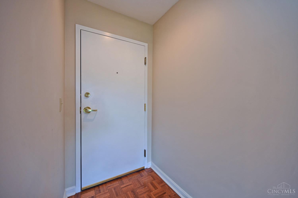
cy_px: 99
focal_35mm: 14
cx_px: 149
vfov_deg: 81.2
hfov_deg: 104.3
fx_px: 116
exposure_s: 1/60
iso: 320
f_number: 4
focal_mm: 14
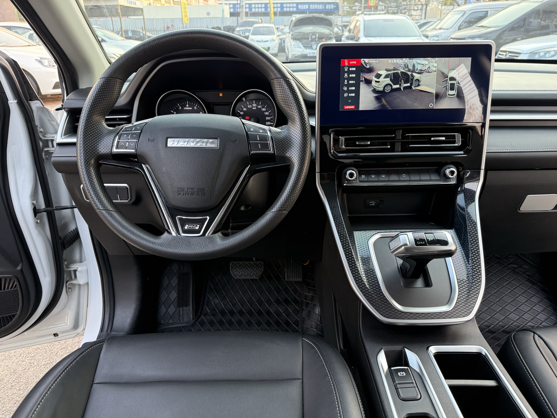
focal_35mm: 24
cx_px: 278
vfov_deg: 56.8
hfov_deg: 71.6
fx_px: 386
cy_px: 209
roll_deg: +0.9
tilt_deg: -25.0
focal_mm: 6.76
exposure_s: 1/117
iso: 200
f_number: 1.78
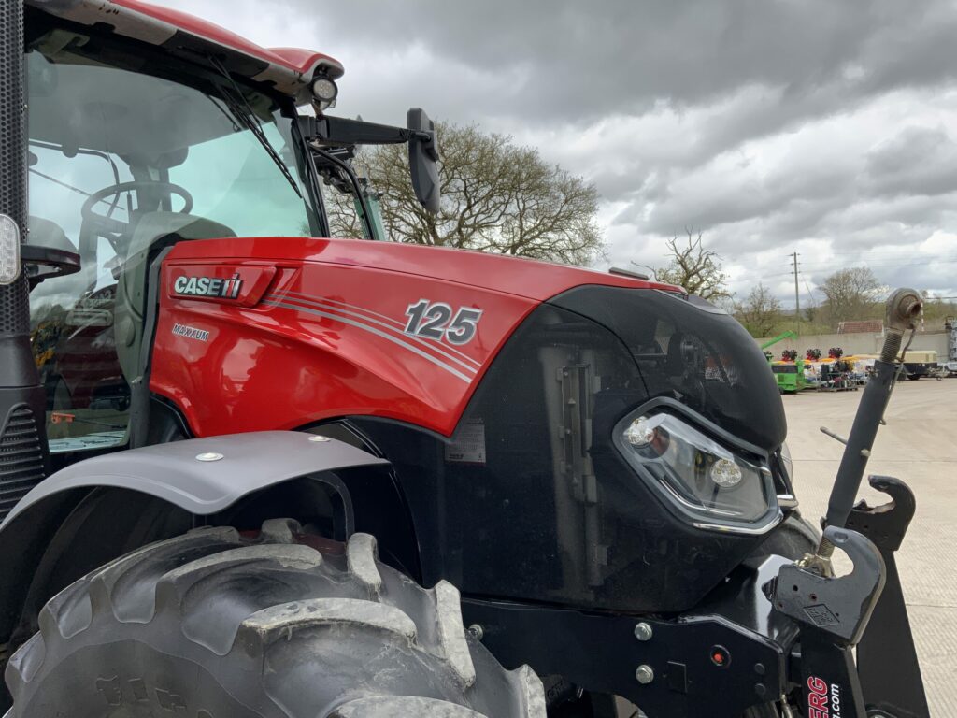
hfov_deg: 61.7
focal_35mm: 29
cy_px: 359
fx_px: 802
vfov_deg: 48.2
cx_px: 478
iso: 16
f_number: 1.8
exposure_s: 1/627
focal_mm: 3
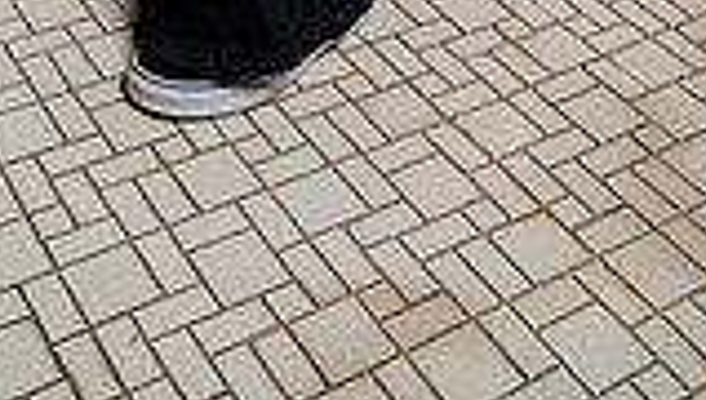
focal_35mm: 71
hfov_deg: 29.5
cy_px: -551
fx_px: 1331
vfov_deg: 13.0
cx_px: 226
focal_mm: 24
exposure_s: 1/250
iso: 100
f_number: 5.6
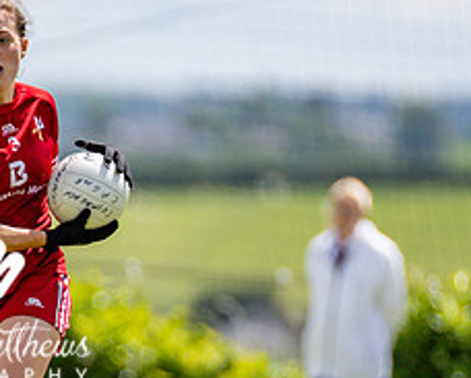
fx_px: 19443
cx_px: 78
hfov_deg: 1.4
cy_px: 363
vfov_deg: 1.1
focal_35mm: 1393
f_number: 2.8
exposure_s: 1/6400
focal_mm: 300
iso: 160
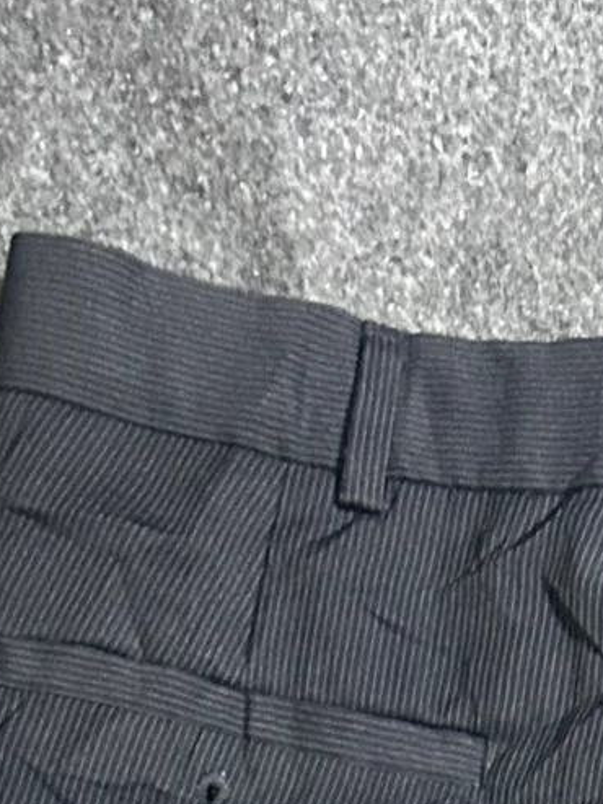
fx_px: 3134
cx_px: 810
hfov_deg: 10.7
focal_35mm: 135
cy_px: 2052
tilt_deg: -56.7
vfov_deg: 11.5
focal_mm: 5.7
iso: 500
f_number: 1.5
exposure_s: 1/33
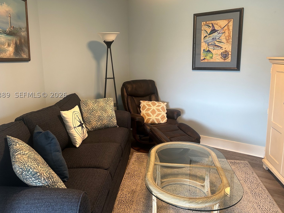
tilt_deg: -9.3
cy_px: 95
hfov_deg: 61.5
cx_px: 128
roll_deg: +1.8
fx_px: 238
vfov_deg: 48.2
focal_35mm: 29
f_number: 1.5
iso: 125
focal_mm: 5.7
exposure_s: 1/93
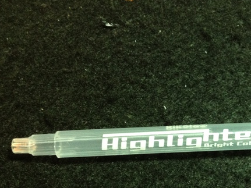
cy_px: 126
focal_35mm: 65
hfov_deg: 28.9
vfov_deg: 22.5
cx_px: 215
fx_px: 471
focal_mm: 4.28
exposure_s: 1/20
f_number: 2.4
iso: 250
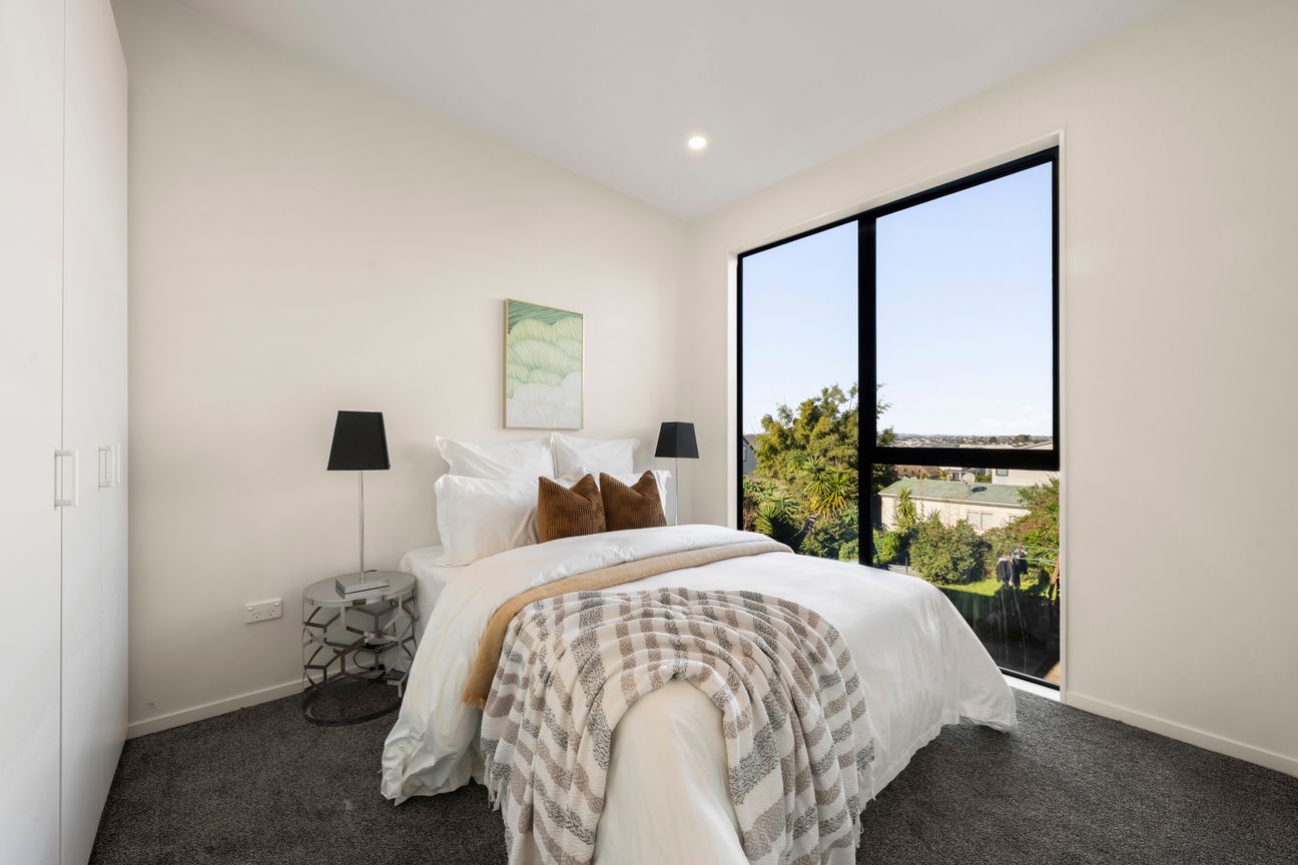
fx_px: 505
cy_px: 432
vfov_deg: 81.2
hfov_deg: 104.3
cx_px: 649
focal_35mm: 14
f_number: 10
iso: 250
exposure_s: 1/8
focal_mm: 14
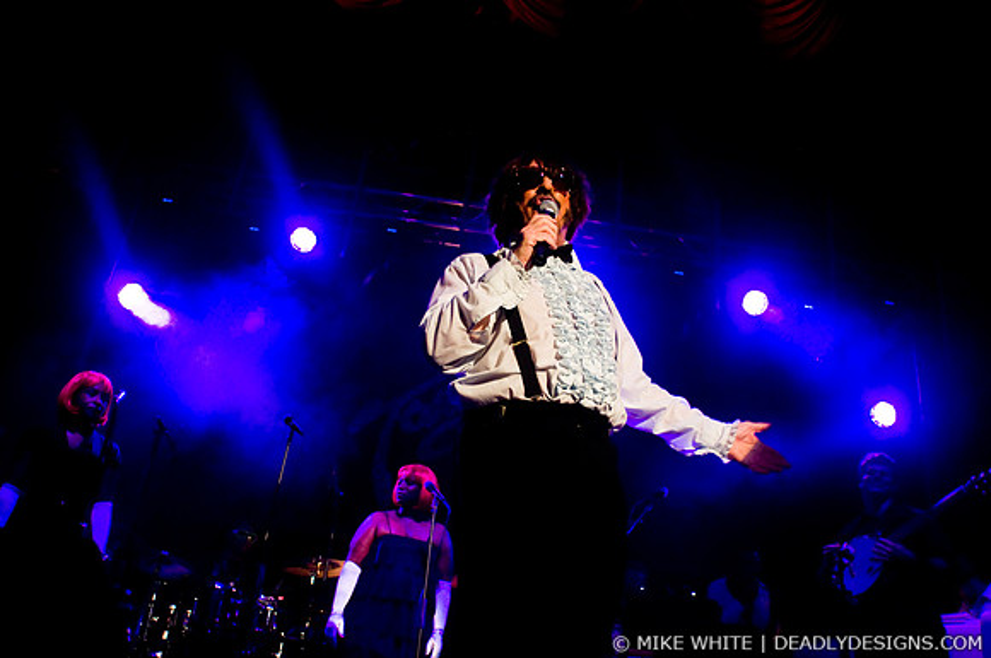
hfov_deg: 62.0
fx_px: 825
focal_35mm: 30
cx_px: 496
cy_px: 329
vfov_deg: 43.5
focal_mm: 20
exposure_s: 1/100
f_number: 2.8
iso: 640
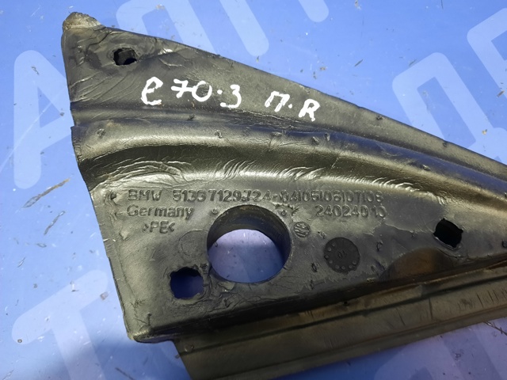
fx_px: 366
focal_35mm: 25
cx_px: 254
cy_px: 190
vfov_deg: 54.9
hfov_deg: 69.4
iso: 500
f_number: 2
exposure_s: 1/25
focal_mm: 4.6
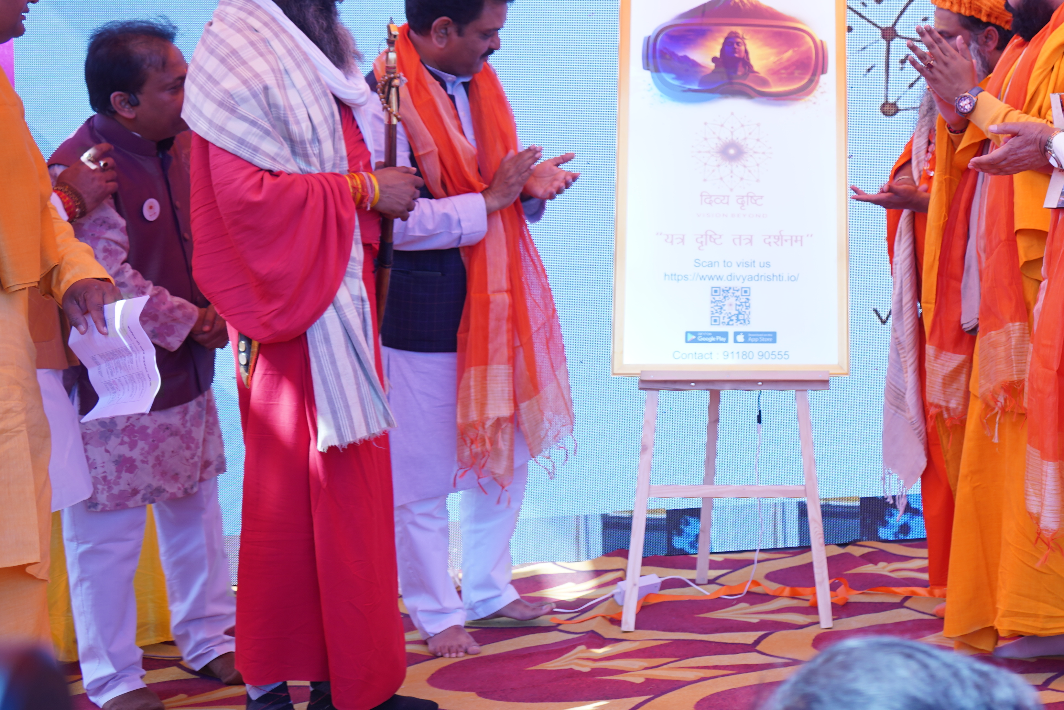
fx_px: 1832
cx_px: 935
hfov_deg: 31.1
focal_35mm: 62
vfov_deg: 21.7
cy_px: 174
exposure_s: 1/160
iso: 125
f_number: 4.5
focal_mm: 34
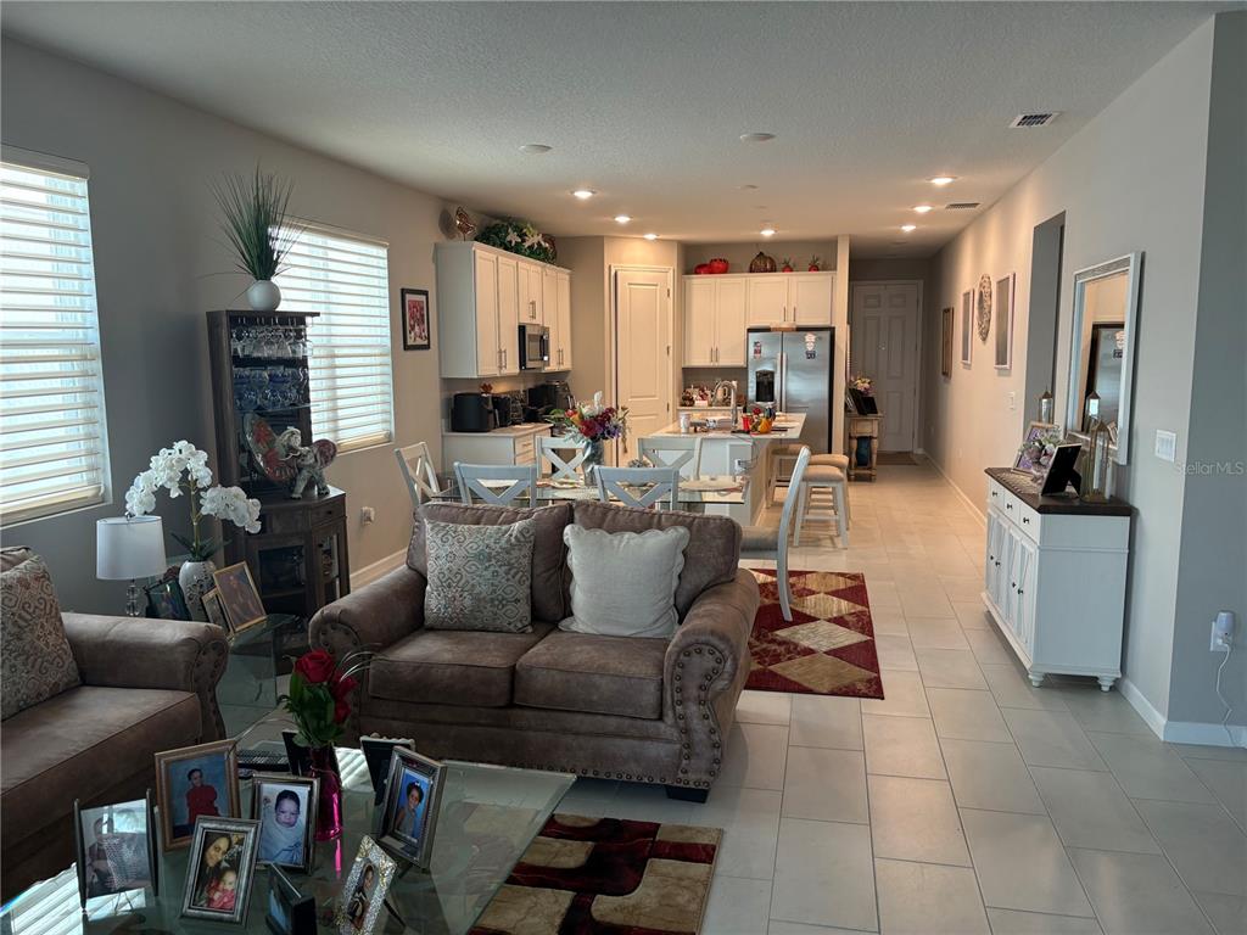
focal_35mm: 26
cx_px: 624
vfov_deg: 53.1
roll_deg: +0.8
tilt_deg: -7.0
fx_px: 937
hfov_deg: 67.3
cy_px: 468
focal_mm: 5.96
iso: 100
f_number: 1.6
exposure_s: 1/60
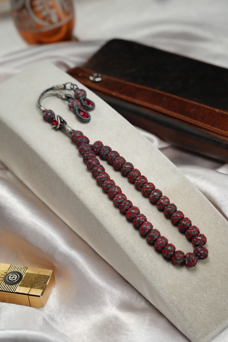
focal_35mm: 70
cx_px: 114
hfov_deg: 19.5
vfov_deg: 28.8
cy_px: 171
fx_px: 665
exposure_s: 1/125
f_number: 7.1
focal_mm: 70
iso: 640
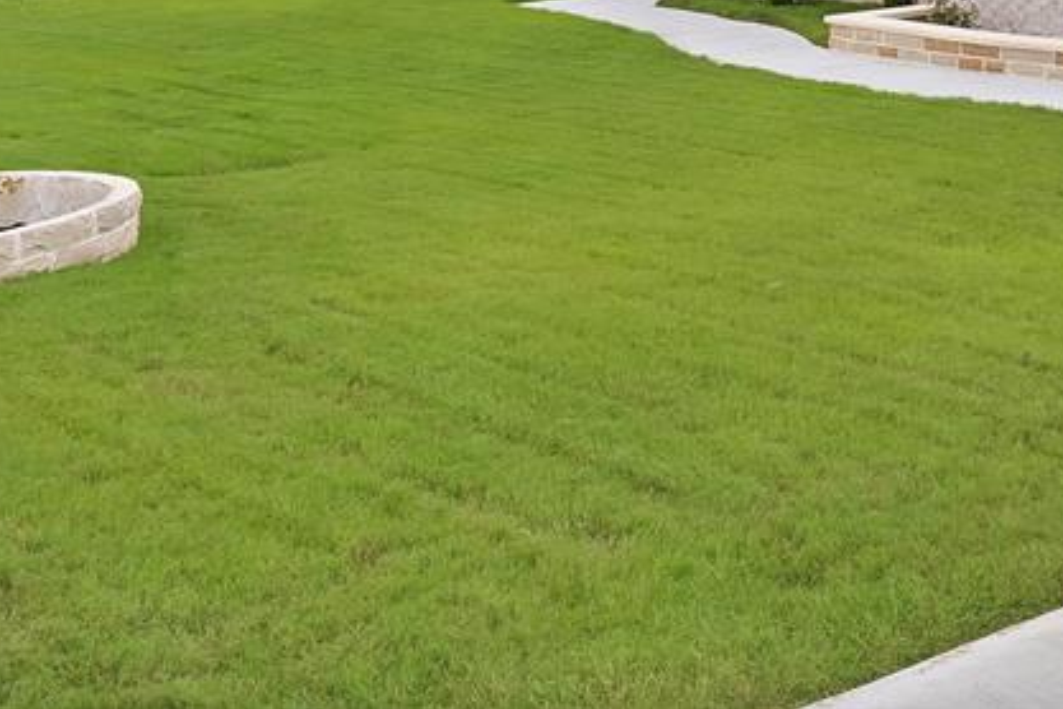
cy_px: -161
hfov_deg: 29.4
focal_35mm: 59
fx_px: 1742
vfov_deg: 21.3
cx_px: 1264
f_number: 10
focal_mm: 24
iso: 640
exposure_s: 1/80
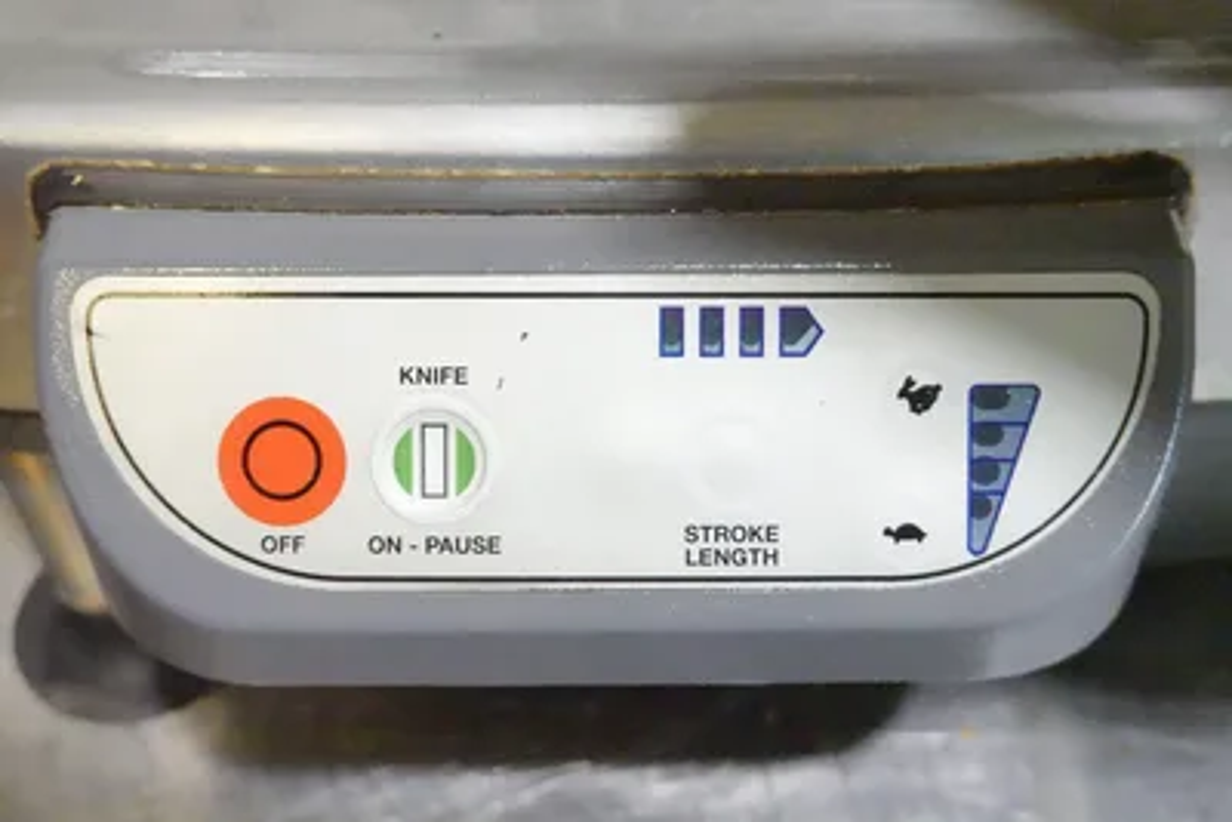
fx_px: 1575
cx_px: 616
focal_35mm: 46
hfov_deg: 42.7
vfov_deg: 29.3
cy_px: 411
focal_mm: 16.86
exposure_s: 1/500
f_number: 4
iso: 10000
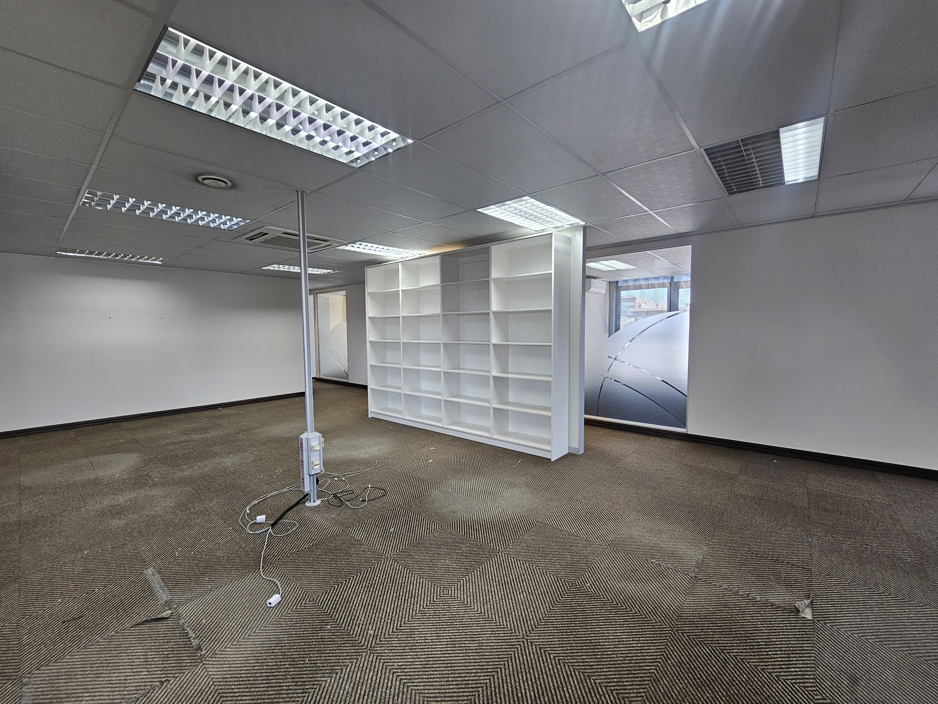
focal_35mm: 13
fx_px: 352
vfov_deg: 89.9
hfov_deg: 106.2
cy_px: 352
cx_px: 469
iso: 80
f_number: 2.2
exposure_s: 1/50
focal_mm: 2.2
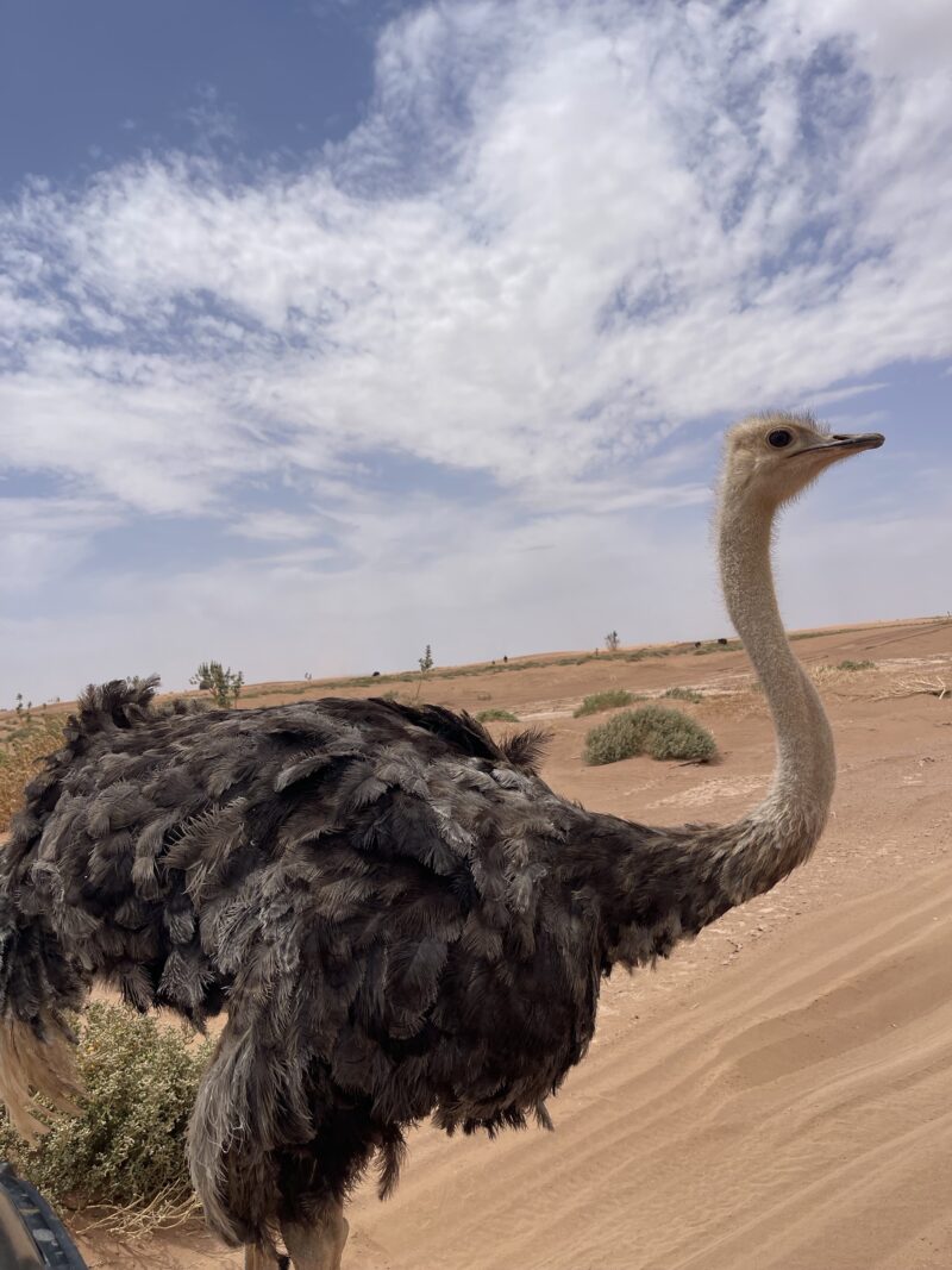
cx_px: 476
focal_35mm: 25
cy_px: 635
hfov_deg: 54.9
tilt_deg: +1.5
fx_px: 917
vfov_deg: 69.4
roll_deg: +5.7
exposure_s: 1/9174
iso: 32
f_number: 1.6
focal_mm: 5.1
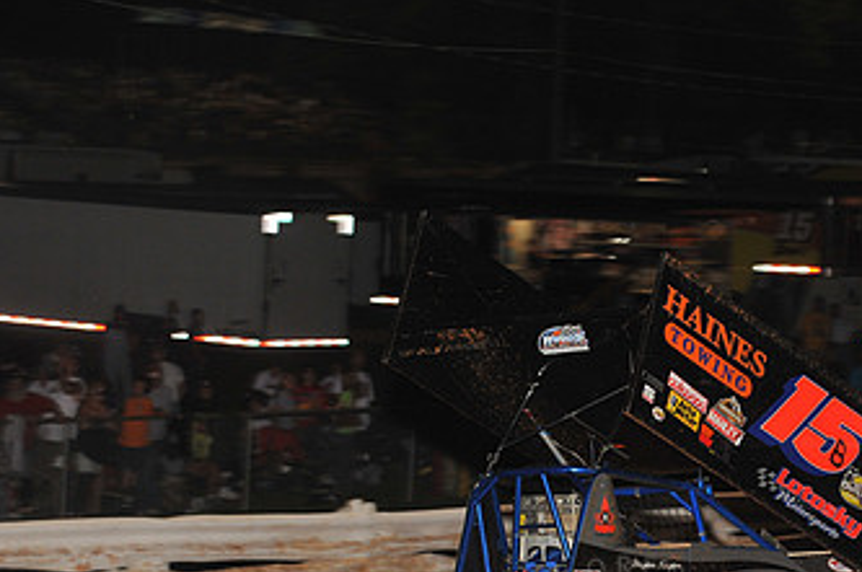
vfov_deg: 7.5
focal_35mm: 183
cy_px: 474
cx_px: 624
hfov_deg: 11.2
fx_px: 4375
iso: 1000
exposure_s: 1/320
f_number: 7.1
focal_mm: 105
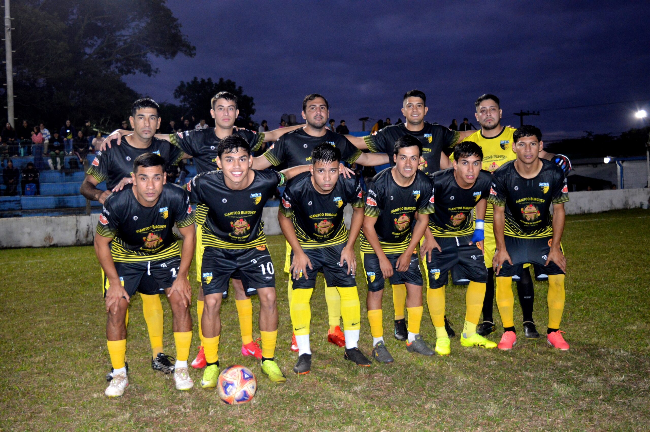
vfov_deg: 33.0
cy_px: 216
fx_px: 731
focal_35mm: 40
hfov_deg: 48.0
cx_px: 325
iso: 1400
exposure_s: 1/60
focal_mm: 27
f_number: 4
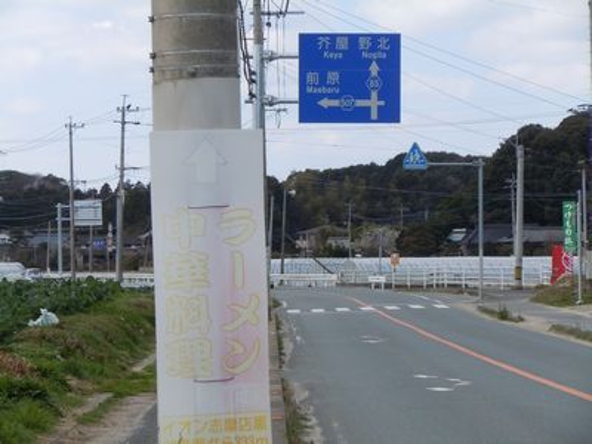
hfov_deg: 14.0
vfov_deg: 10.5
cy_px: 222
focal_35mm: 141
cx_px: 296
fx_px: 2411
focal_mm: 25.3
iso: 100
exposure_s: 1/400
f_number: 5.5
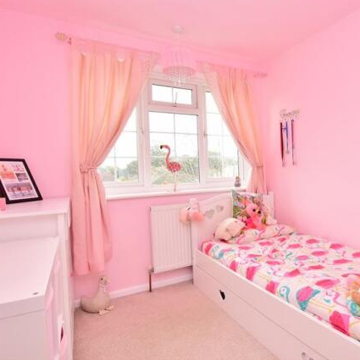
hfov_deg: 68.9
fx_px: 255
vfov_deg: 70.5
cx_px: 233
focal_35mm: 22
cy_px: 177
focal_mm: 11
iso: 400
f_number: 8
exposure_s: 1/80
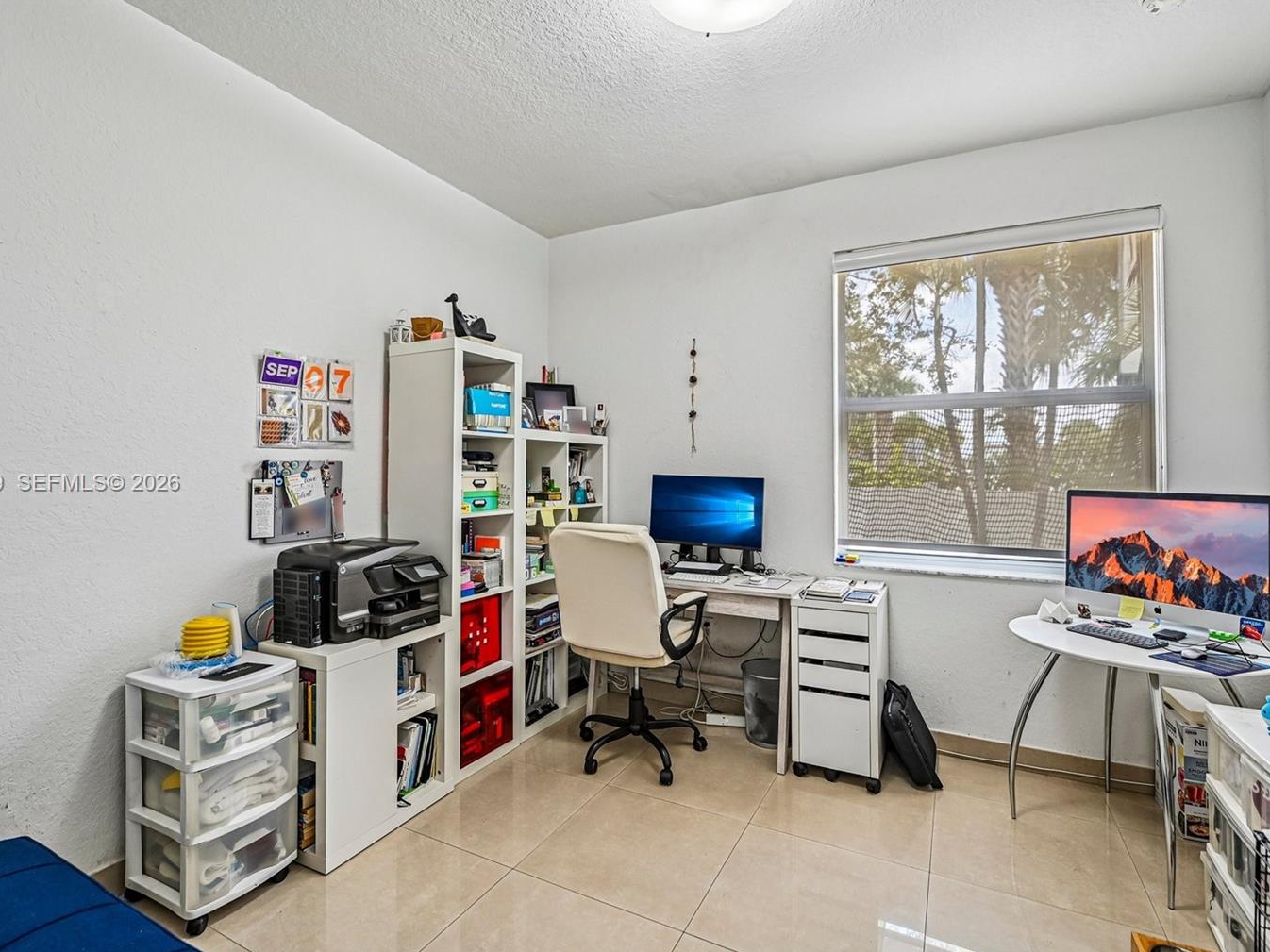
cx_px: 641
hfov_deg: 94.5
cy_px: 484
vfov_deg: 78.1
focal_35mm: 16
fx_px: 587
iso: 100
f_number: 4
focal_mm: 14
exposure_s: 1/13
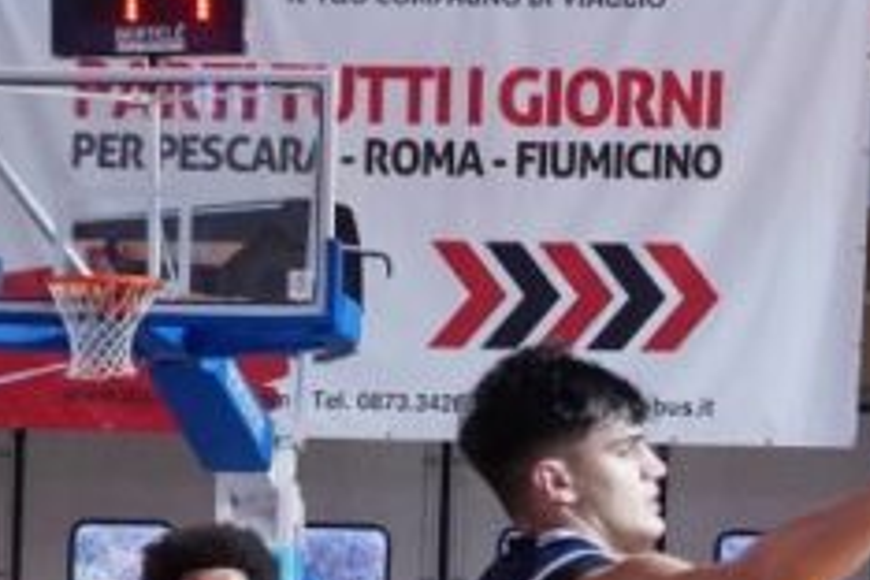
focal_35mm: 282
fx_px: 6807
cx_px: 1104
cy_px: 855
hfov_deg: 7.2
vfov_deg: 4.8
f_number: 5
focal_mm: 55
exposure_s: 1/640
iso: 5000
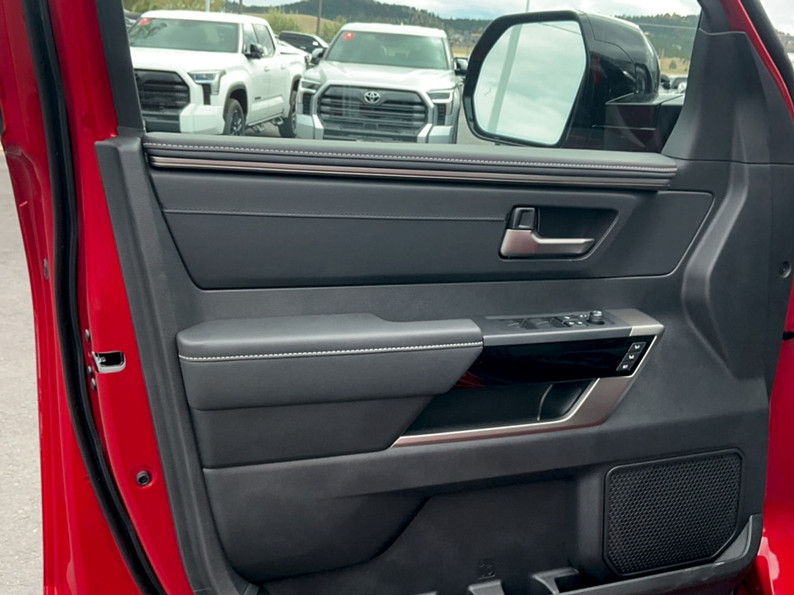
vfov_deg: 46.8
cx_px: 397
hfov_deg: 60.0
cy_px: 298
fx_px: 688
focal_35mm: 30
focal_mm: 3
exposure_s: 1/203
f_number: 1.8
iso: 32
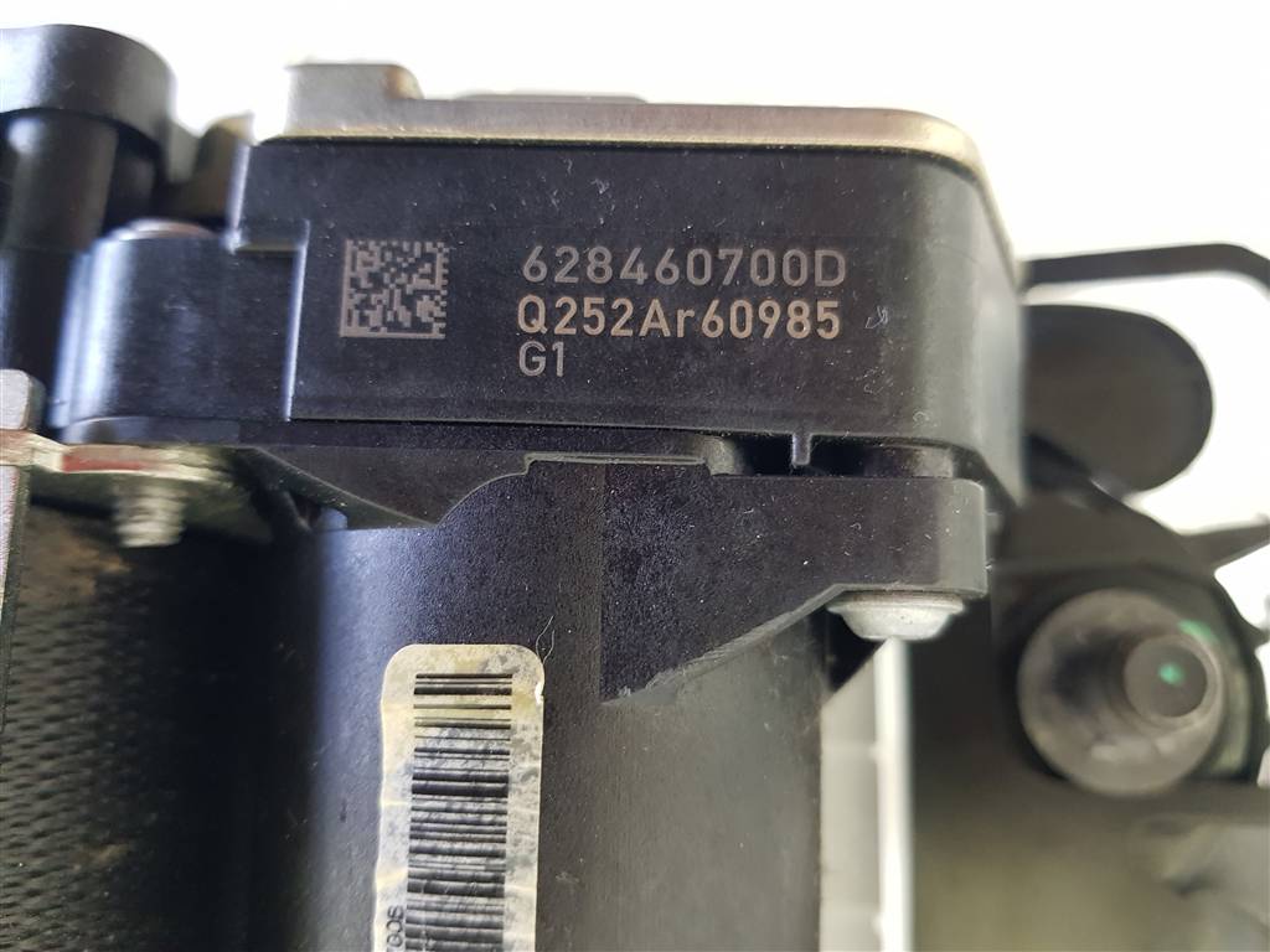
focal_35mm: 26
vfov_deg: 53.1
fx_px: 954
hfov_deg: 67.3
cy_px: 476
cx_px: 635
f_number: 1.7
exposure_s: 1/100
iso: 250
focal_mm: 4.2
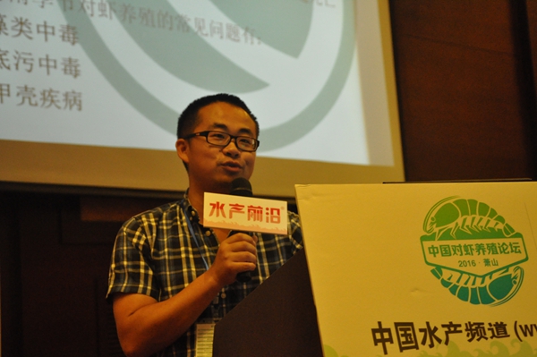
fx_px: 1006
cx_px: 268
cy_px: 178
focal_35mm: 68
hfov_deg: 29.9
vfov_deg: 20.1
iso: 2500
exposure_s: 1/30
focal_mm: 45
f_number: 4.8
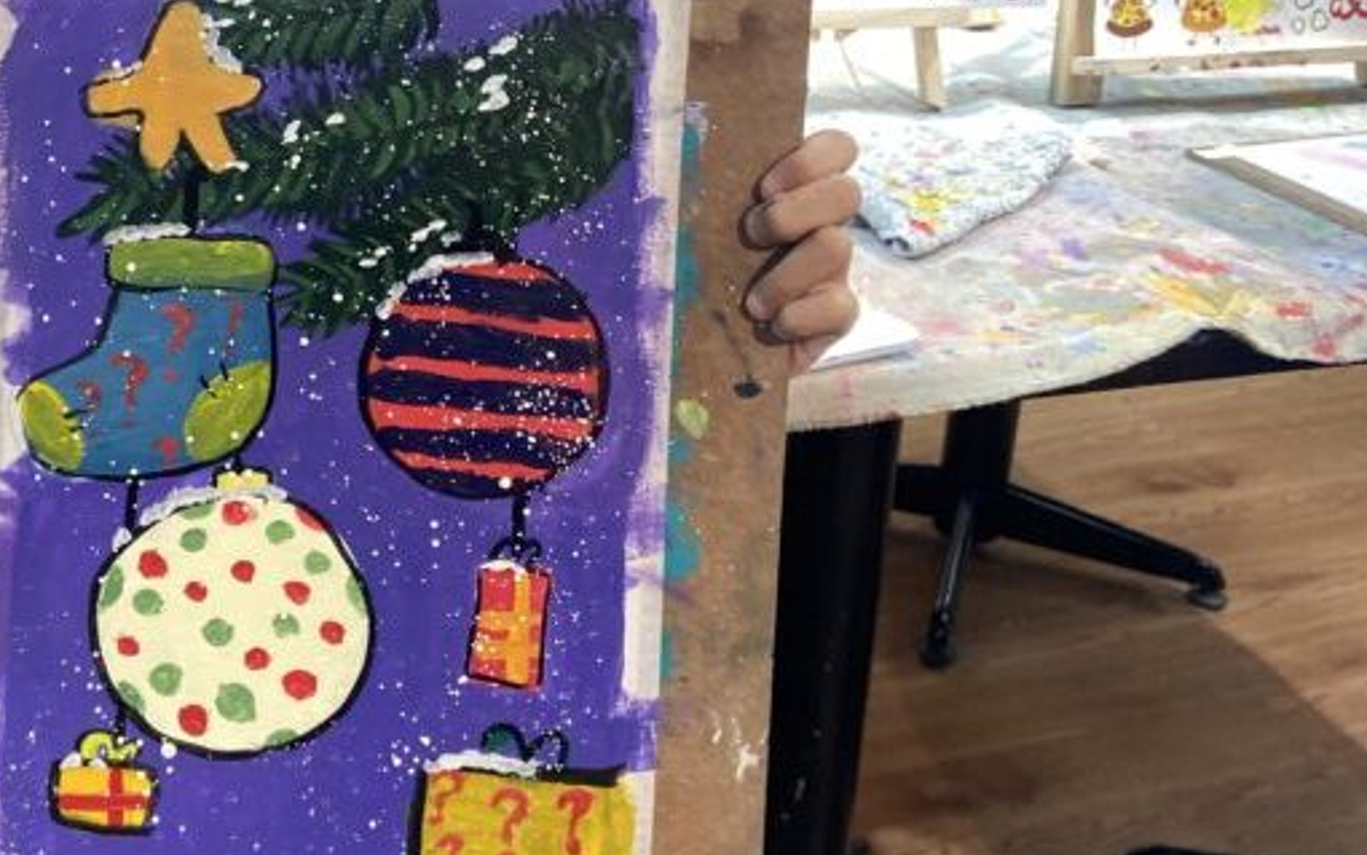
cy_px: 129
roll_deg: -2.4
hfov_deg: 36.8
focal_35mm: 54
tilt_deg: -17.7
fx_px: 2012
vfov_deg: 23.5
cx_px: 375
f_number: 1.8
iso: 100
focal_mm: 4.25
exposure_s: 1/100
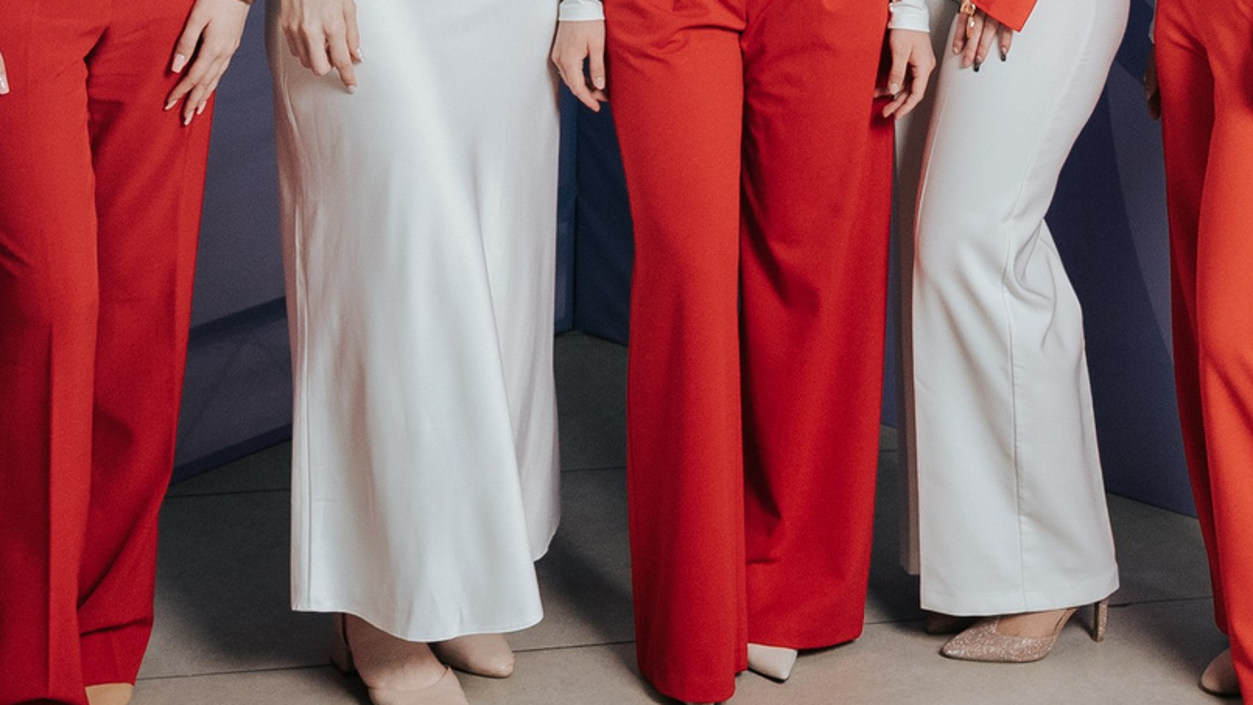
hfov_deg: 21.6
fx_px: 3290
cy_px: -438
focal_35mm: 99
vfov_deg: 11.6
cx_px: 582
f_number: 2.8
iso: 800
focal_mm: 28
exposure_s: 1/160
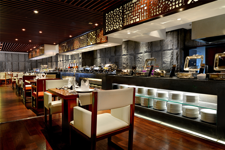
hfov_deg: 73.7
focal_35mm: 24
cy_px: 75
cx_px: 112
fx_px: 150
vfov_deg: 53.2
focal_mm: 24
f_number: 10
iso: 125
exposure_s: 1
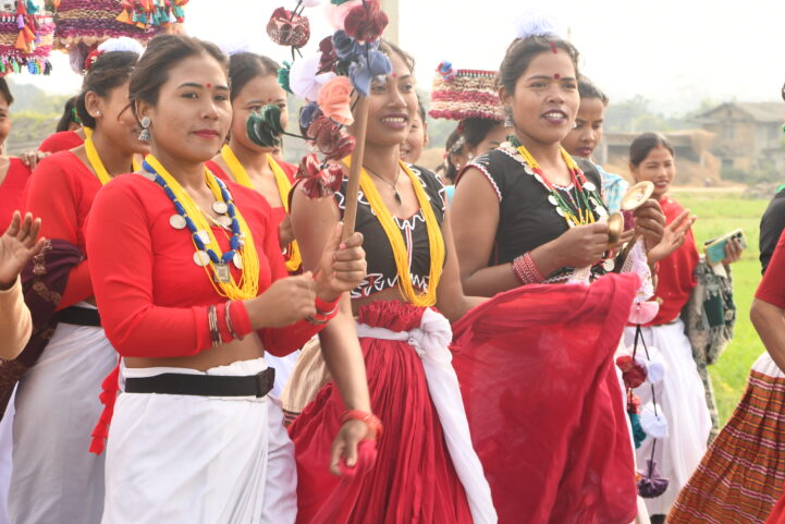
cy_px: 251
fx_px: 2159
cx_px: 401
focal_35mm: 99
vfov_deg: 13.8
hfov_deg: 20.6
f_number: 5.6
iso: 500
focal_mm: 62
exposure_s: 1/160
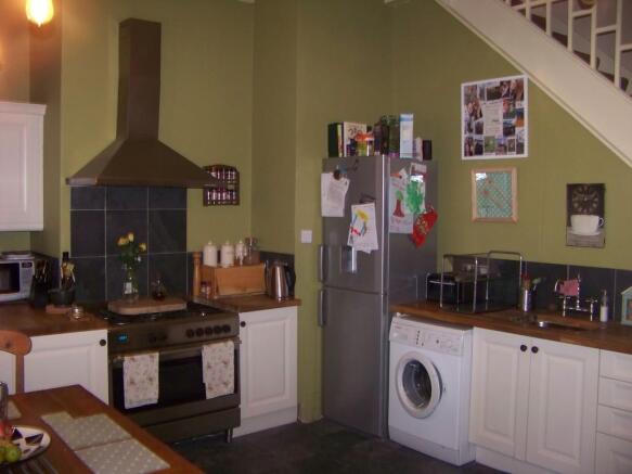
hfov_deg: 51.4
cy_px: 237
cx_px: 316
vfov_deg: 39.6
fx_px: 657
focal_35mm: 36
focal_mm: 5.85
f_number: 2.8
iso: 200
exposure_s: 1/30
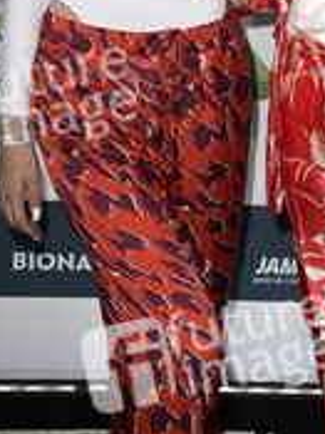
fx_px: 1705
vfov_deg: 14.3
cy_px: -17
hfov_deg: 10.8
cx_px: 280
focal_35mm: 136
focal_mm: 62
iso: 640
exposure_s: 1/250
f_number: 6.3
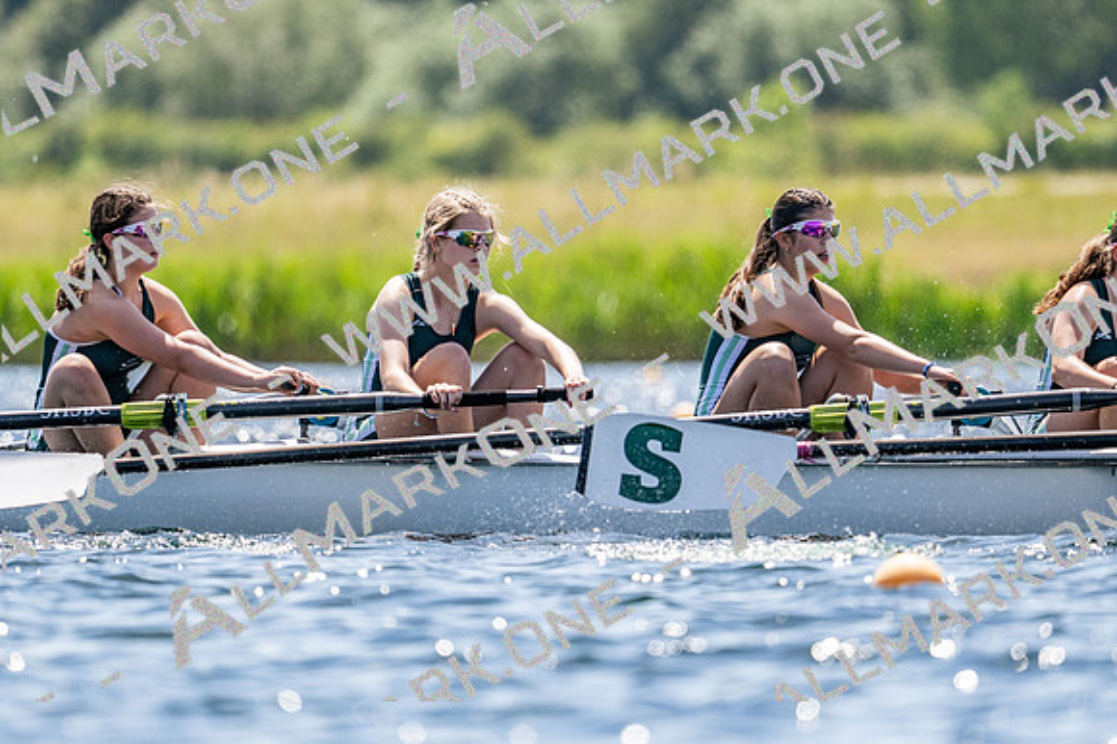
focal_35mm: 600
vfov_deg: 2.3
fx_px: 18605
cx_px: 558
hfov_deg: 3.4
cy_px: 372
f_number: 4.5
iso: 220
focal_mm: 400
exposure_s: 1/2500
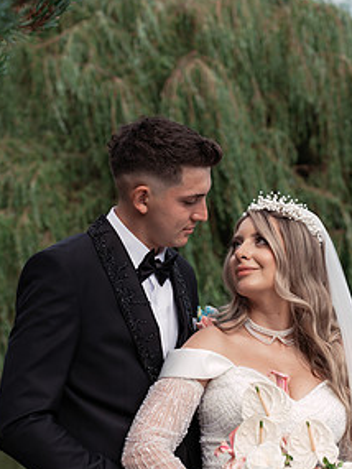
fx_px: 1314
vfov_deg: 20.1
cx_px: 210
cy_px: 347
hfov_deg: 15.2
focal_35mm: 97
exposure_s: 1/500
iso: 160
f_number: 4.5
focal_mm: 64
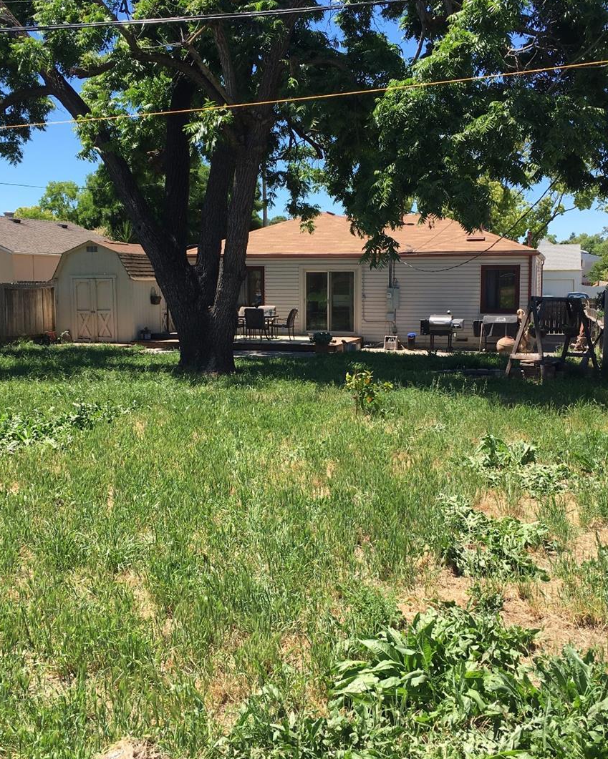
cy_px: 371
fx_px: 900
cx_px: 303
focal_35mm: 40
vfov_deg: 45.8
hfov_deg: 37.3
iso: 25
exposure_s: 1/884
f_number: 2.2
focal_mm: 4.15
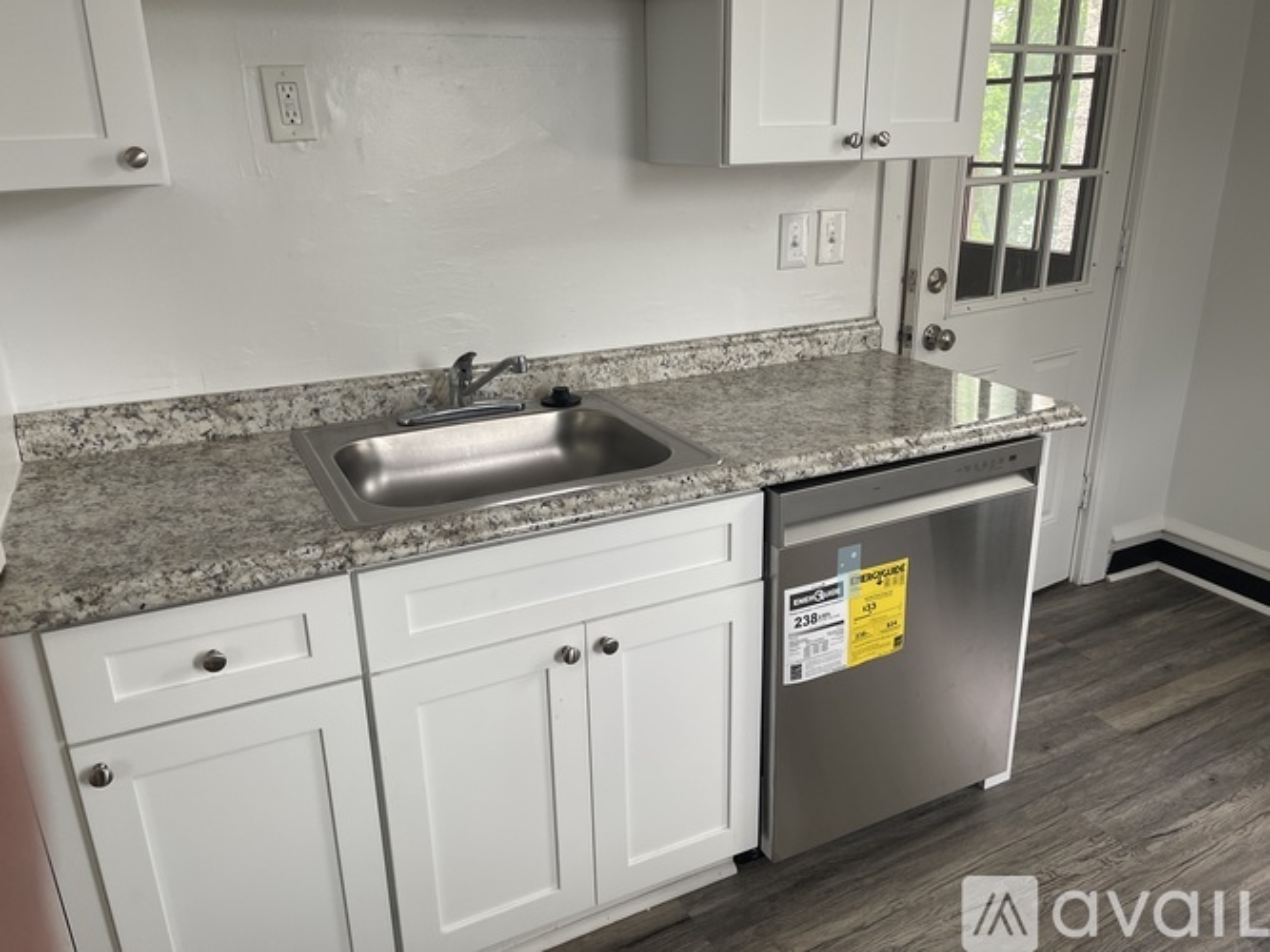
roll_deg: +1.3
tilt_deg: -20.7
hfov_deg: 69.4
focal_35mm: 25
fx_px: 917
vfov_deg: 54.9
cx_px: 635
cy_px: 476
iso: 125
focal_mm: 5.1
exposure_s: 1/107
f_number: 1.6
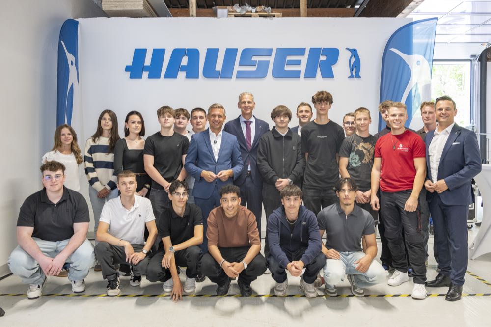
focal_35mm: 26
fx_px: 361
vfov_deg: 48.7
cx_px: 246
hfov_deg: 68.4
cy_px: 164
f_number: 5
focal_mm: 26.5
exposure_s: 1/100
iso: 1000
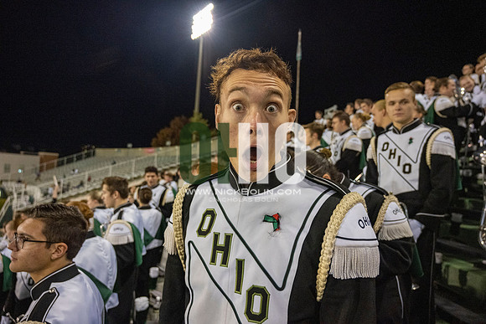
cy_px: 162
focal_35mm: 24
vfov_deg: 53.2
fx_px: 324
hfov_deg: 73.7
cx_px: 243
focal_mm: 24
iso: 3200
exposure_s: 1/500
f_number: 4
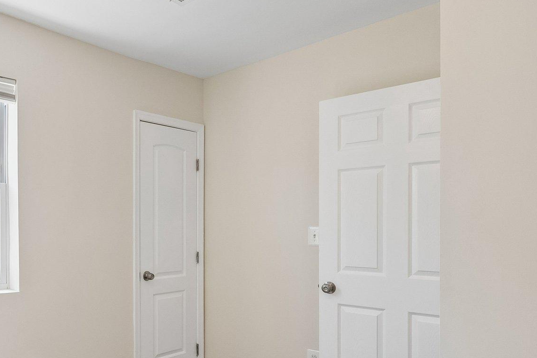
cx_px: 115
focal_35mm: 27
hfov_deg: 62.3
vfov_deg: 47.3
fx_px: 403
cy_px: 234
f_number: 5.6
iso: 400
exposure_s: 1/100
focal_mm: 10
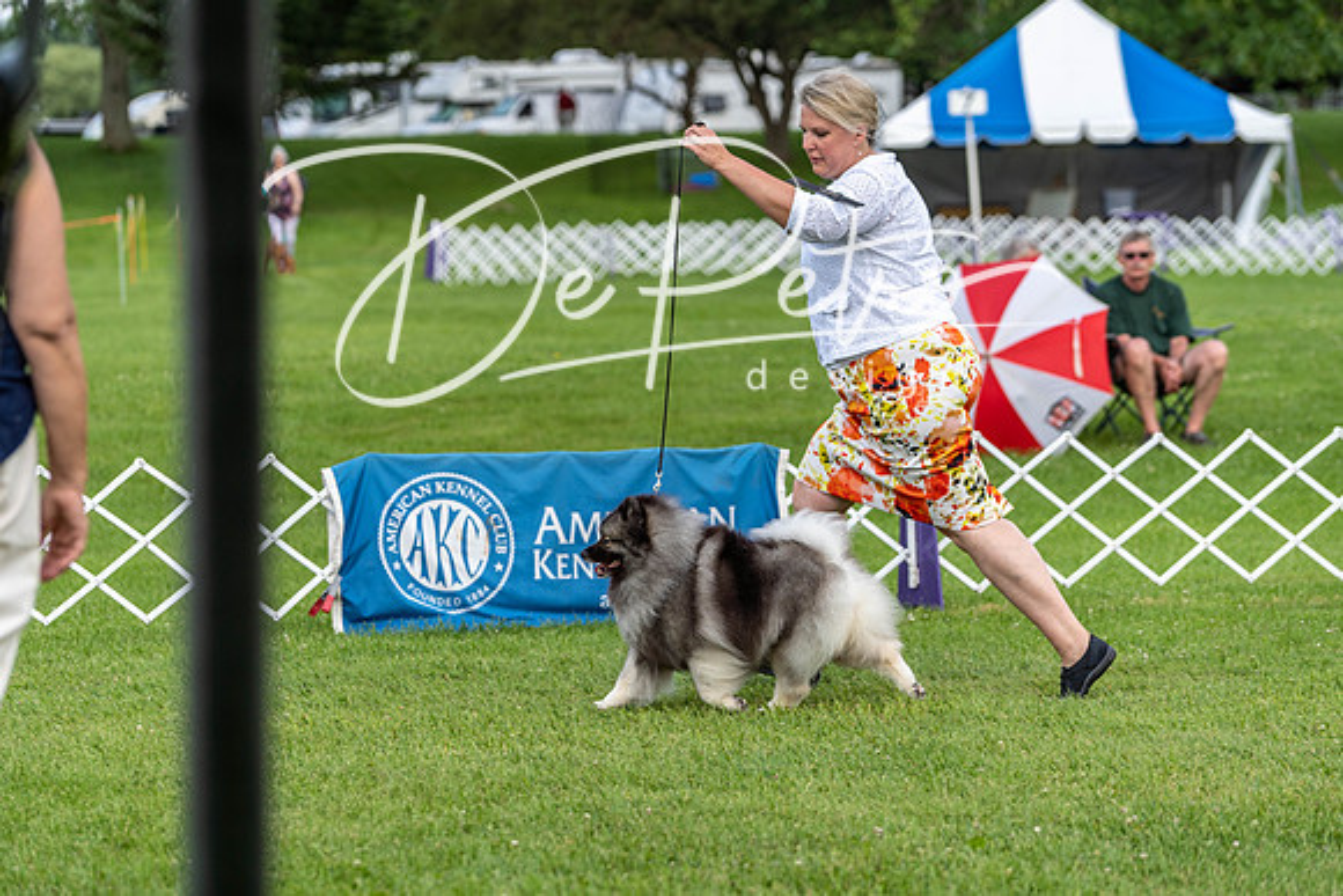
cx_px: 672
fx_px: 5448
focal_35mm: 146
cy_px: 448
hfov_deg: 14.1
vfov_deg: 9.4
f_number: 4.5
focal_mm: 146
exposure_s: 1/1000
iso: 320
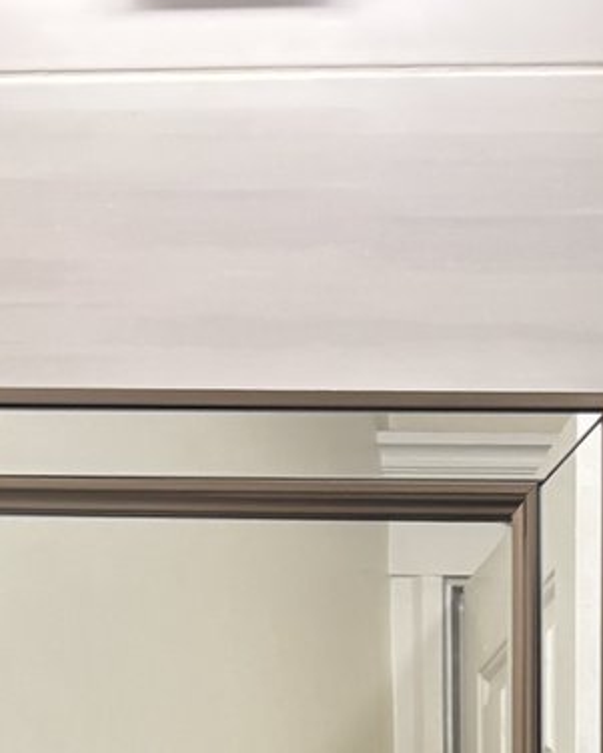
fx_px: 2408
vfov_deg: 14.5
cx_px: 894
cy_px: 1538
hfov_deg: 13.5
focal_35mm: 108
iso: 125
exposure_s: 1/120
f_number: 1.6
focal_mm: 5.96
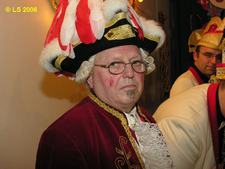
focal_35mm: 54
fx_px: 351
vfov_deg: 27.0
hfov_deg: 35.5
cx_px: 112
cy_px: 84
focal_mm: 13.8
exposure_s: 1/60.1
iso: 100
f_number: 4.4
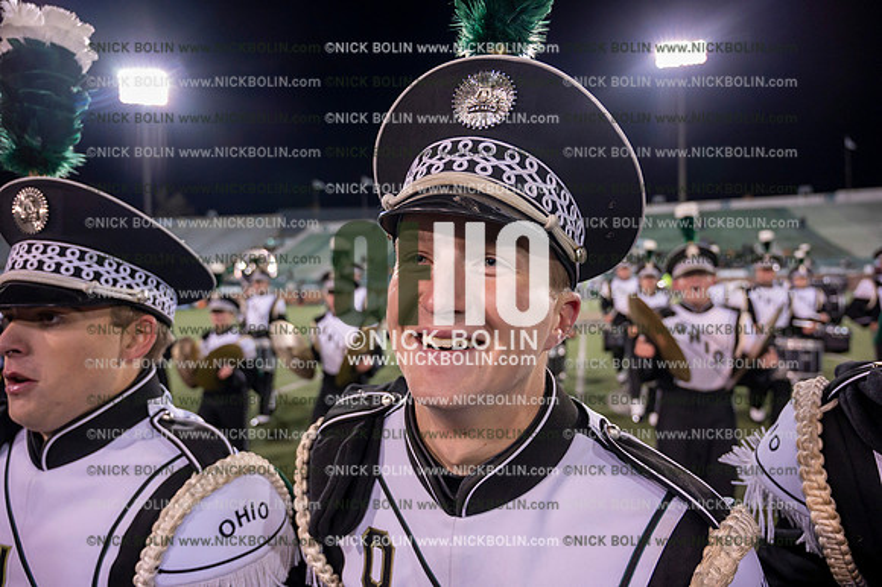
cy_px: 294
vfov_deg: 53.1
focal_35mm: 24
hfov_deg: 73.8
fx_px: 588
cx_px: 441
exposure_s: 1/640
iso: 3200
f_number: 4
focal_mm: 24
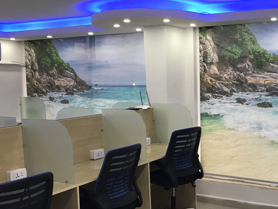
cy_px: 115
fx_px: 385
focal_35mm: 48
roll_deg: +0.6
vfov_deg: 30.2
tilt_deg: -4.0
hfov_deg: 37.9
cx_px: 230
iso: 40
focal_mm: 3.99
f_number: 1.8
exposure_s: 1/33
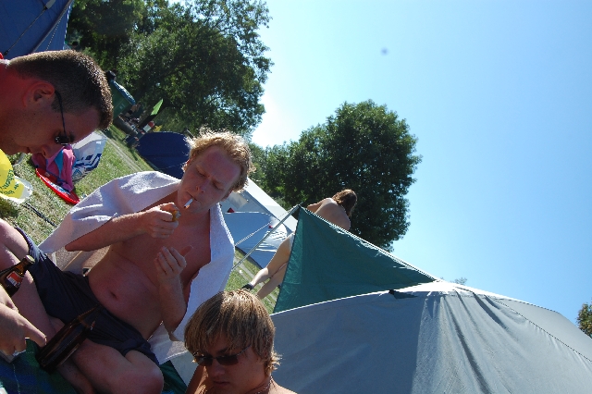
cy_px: 197
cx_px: 296
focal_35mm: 33
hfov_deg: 57.2
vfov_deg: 39.9
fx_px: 542
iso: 200
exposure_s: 1/250
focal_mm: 22
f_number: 8
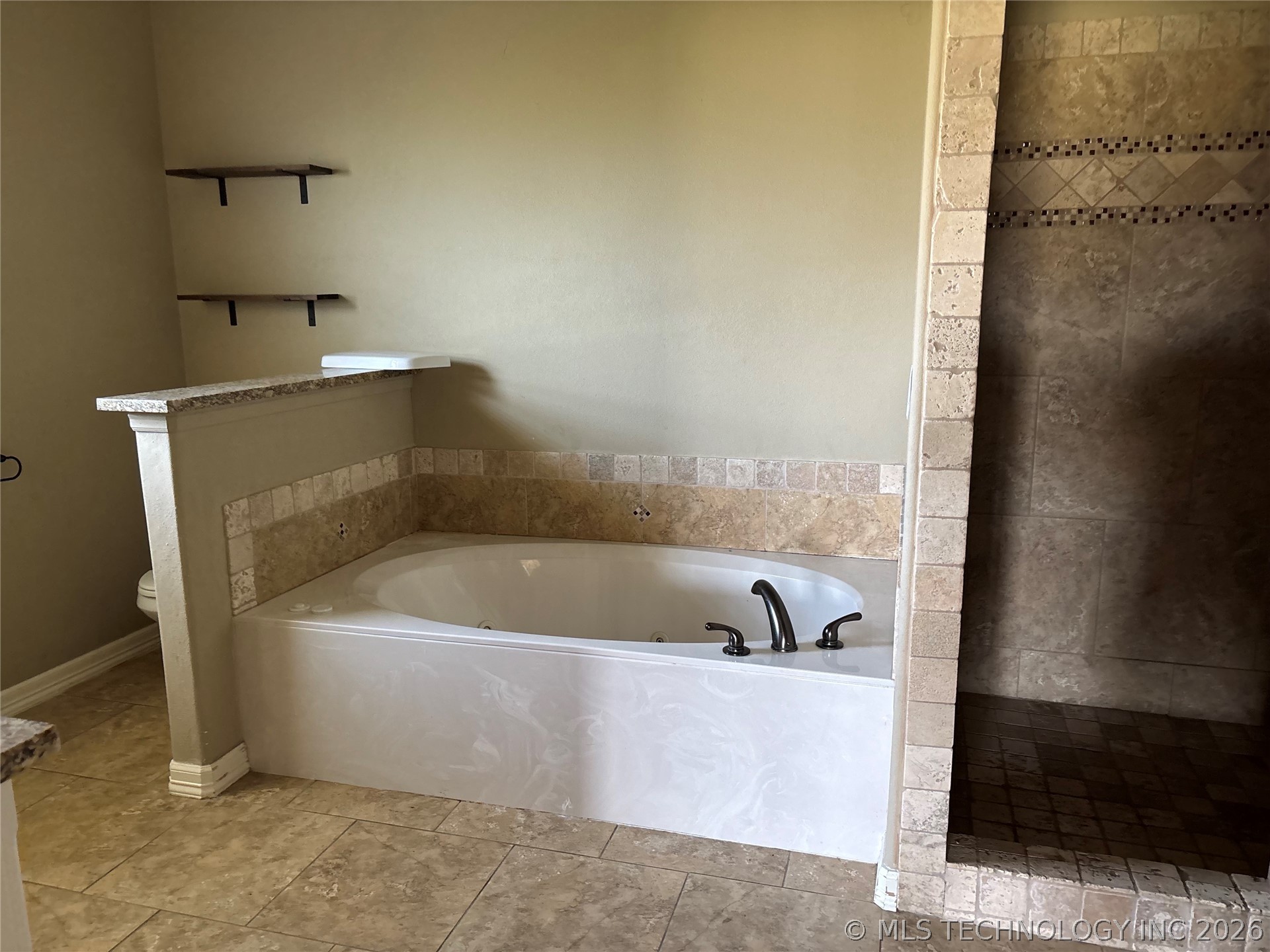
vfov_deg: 53.1
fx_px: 954
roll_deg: +0.4
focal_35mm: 26
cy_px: 476
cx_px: 635
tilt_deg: -11.3
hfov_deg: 67.3
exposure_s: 1/60
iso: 320
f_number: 1.6
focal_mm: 5.96
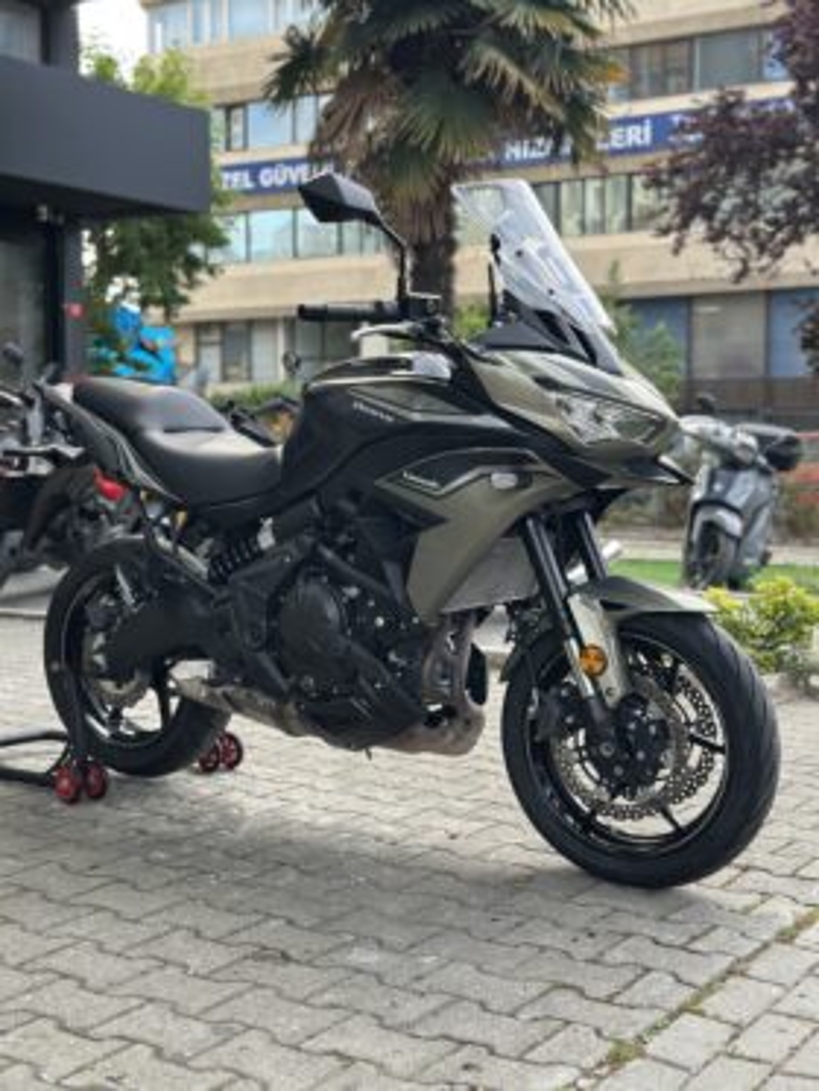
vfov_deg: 39.6
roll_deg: -0.5
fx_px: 1513
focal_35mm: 48
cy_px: 546
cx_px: 410
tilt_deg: -3.8
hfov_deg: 30.3
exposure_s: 1/467
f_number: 1.78
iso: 80
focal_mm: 6.86
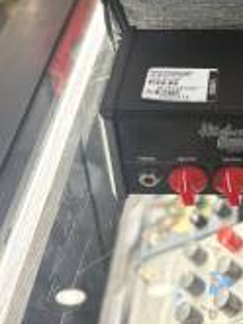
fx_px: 589
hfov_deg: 22.4
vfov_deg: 28.1
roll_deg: -1.1
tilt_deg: -34.6
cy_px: -27
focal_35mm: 63
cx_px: 247
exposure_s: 1/60
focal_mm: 5.96
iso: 320
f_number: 1.6
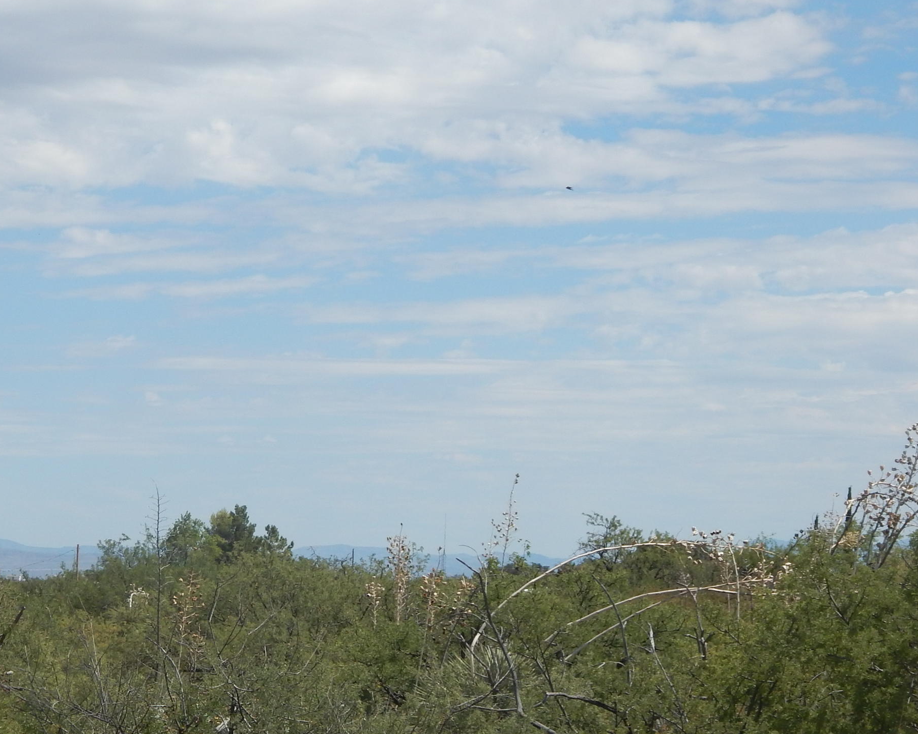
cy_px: 430
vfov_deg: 13.8
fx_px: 3043
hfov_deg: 17.0
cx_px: 213
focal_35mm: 112
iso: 125
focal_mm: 12.3
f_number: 8.2
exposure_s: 1/400
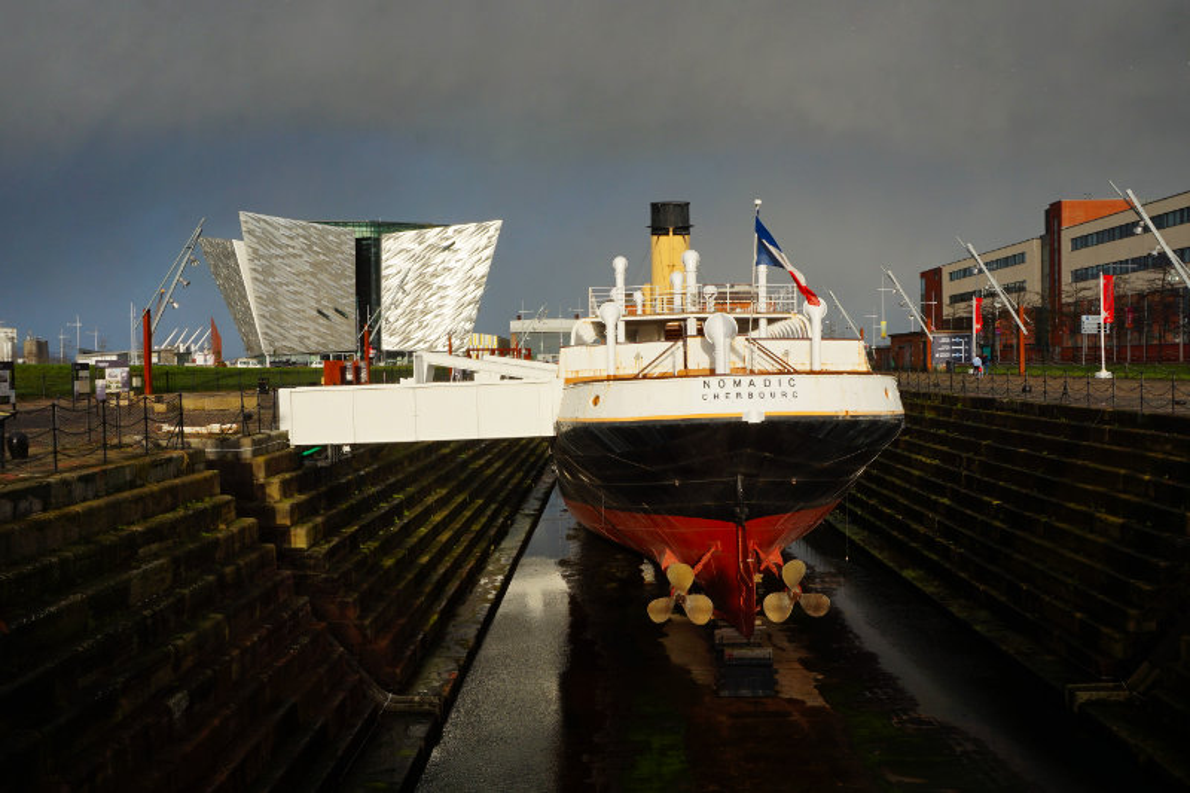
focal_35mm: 32
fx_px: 1041
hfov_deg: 59.5
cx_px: 595
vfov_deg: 41.7
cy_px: 396
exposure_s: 1/125
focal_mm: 21
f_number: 14
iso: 100
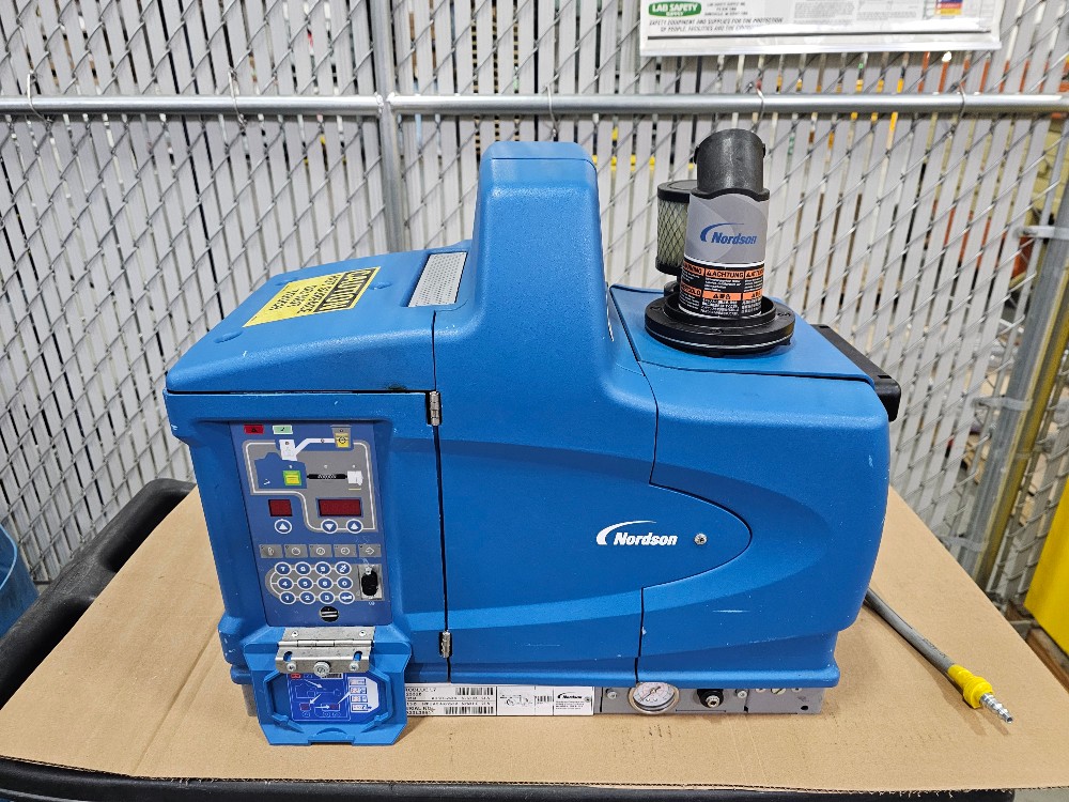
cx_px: 534
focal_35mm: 23
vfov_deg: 58.9
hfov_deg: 73.9
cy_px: 401
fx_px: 710
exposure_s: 1/120
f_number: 1.7
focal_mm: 6.3
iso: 640
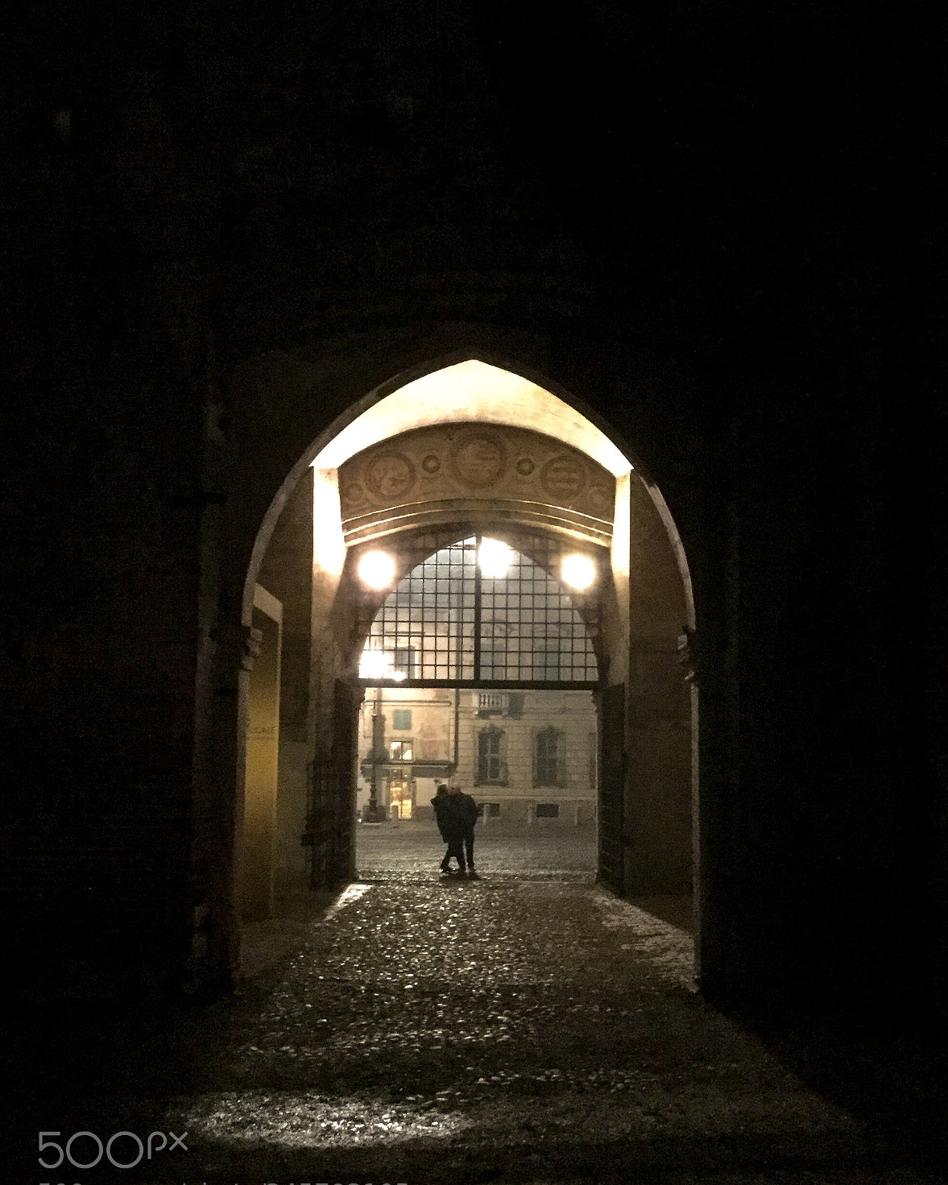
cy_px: 611
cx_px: 475
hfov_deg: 44.5
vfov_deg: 54.2
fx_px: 1157
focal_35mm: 33
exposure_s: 1/17
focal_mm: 3.3
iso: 800
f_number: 2.4
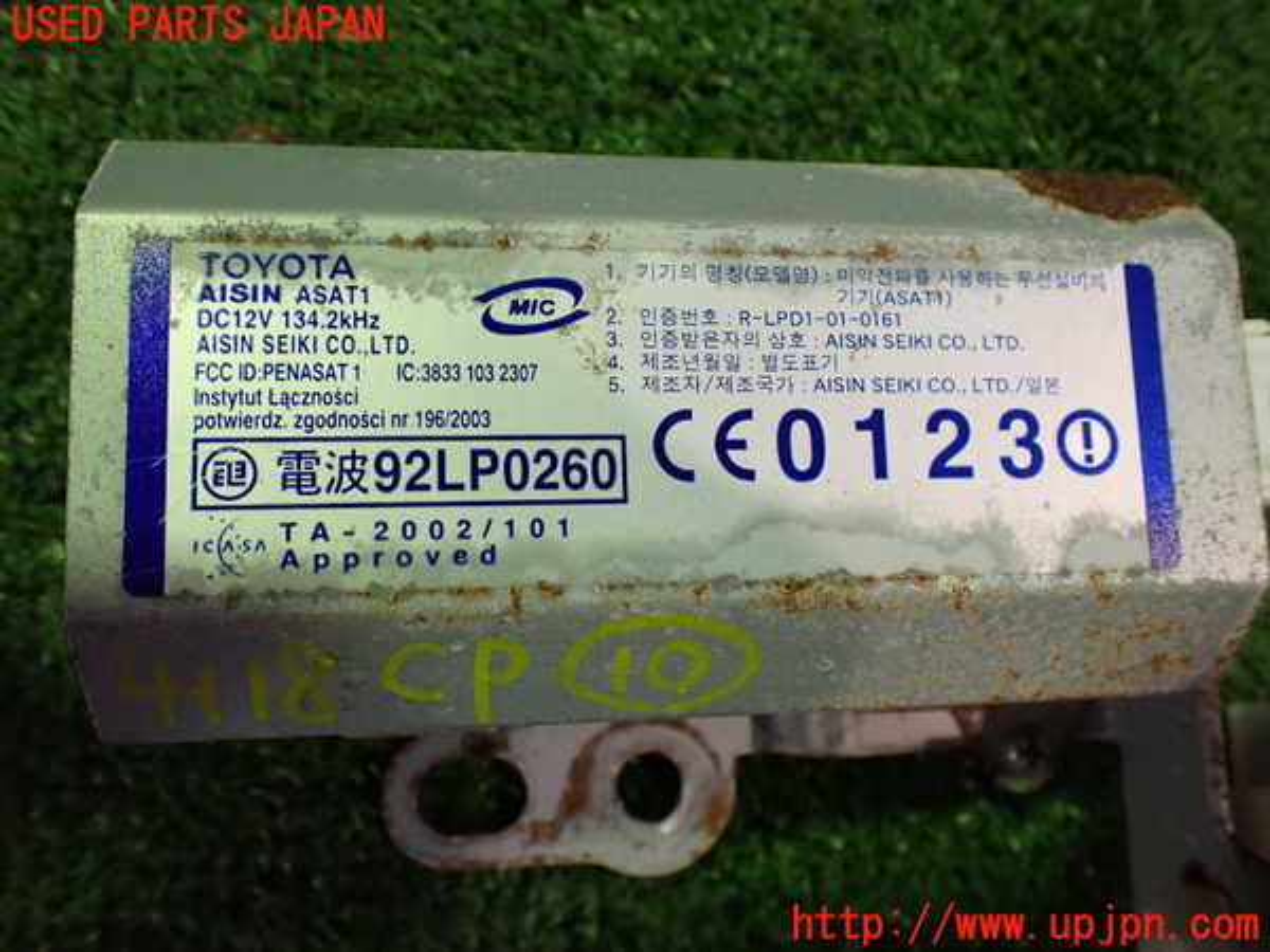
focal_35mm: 30
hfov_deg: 60.0
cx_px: 635
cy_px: 476
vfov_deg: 46.8
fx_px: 1101
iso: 800
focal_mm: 5.4
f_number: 2.3
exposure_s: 1/125
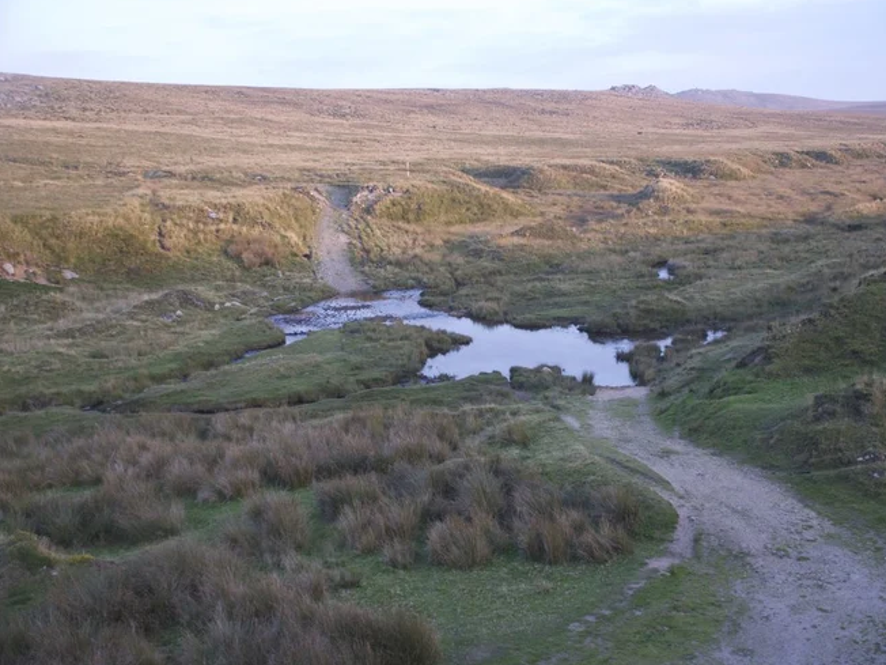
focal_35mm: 43
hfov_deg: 43.8
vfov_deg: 33.6
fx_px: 1101
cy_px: 330
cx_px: 483
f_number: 4
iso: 250
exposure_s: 1/60
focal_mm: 26
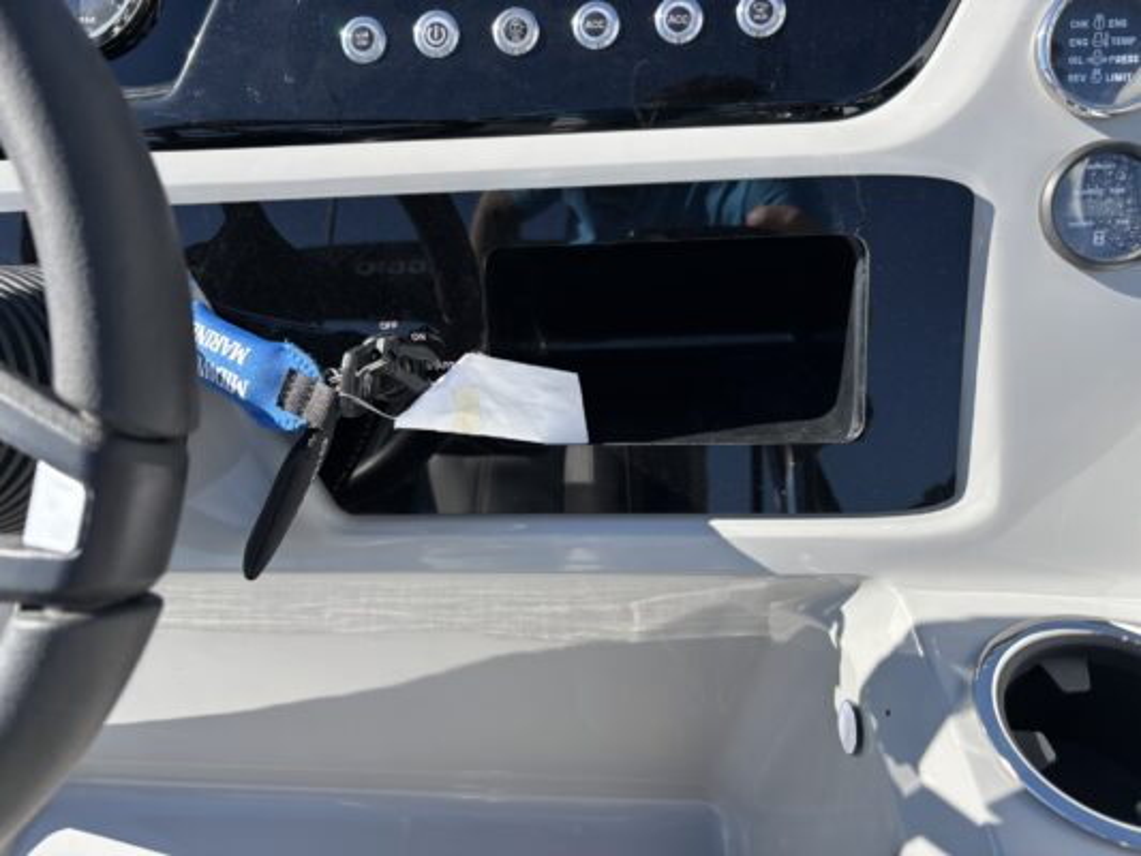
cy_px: 428
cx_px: 570
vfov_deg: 53.1
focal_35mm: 26
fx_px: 857
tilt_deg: -41.5
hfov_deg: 67.3
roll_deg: +4.4
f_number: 1.6
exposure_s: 1/1248
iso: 50
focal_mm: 5.96
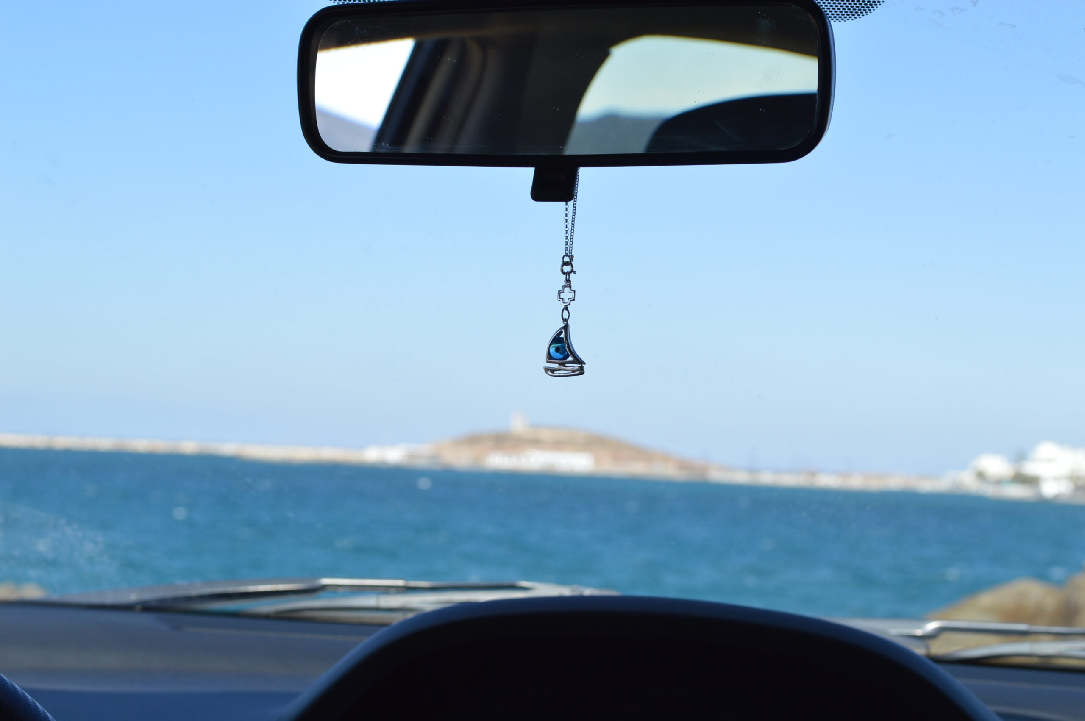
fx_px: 1987
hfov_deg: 30.5
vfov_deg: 20.6
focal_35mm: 66
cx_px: 542
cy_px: 360
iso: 100
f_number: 8
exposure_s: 1/125
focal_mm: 44
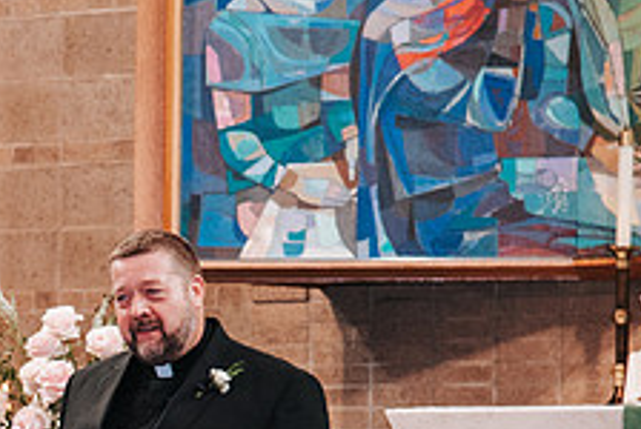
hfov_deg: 7.6
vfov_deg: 5.2
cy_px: 450
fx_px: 4760
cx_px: -109
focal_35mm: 267
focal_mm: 100
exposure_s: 1/200
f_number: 4
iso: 1000
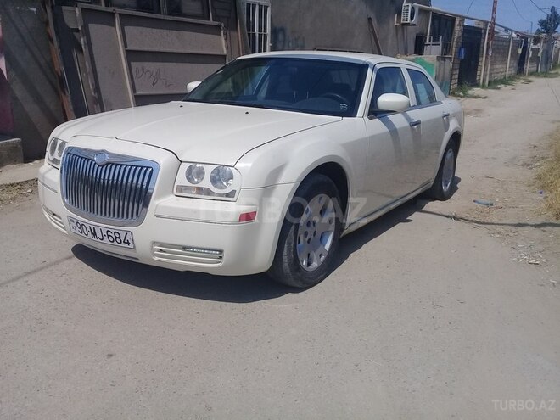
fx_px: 502
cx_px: 280
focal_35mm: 31
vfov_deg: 45.4
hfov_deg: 58.4
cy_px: 210
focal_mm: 3.3
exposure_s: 1/2985
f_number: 2.2
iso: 50
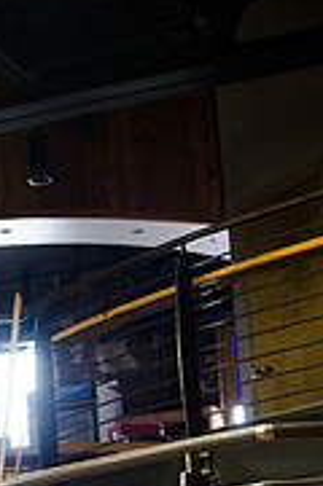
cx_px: -46
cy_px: 360
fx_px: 1513
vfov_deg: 18.2
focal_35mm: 112
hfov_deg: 12.0
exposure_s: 1/160
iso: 1000
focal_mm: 30
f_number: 2.2
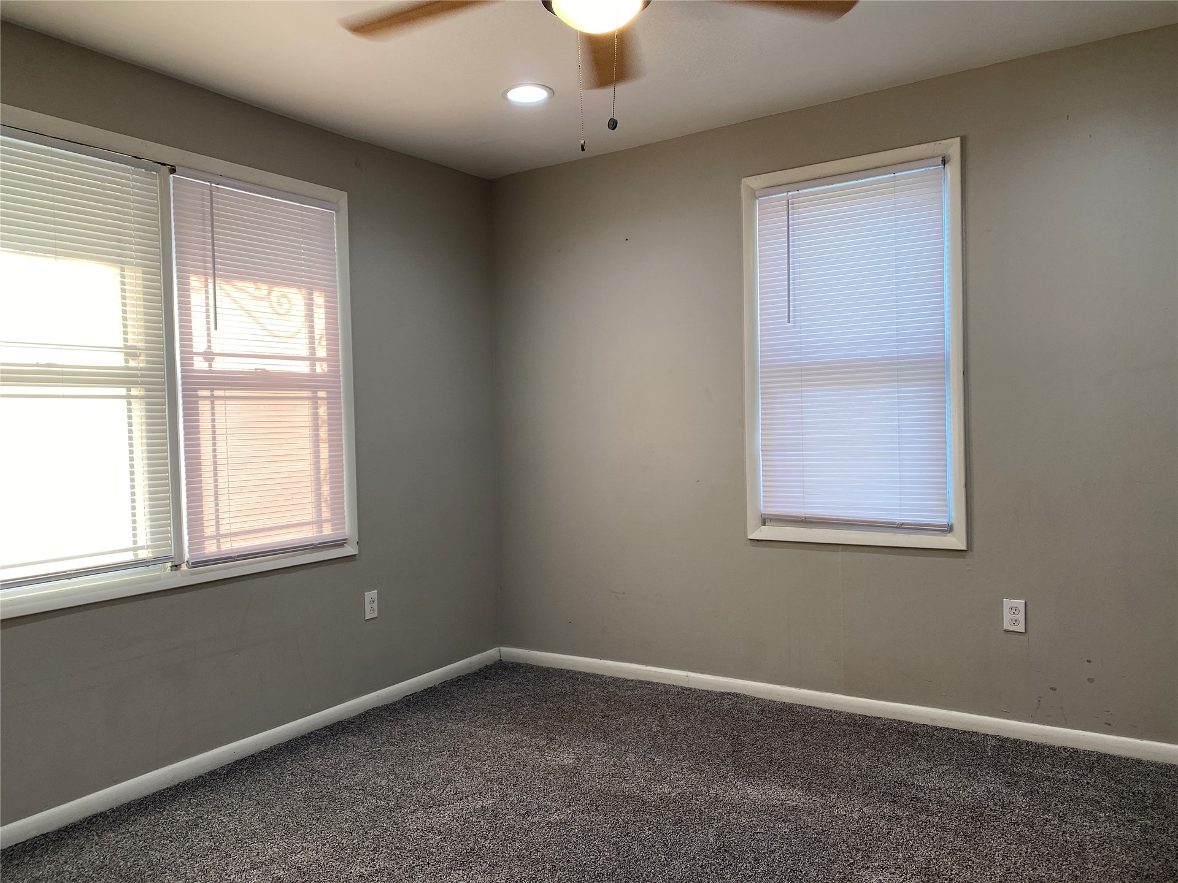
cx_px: 589
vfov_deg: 53.1
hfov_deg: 67.3
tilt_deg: -1.7
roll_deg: +1.5
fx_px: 885
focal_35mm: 26
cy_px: 442
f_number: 1.8
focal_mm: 4.25
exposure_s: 1/120
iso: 50
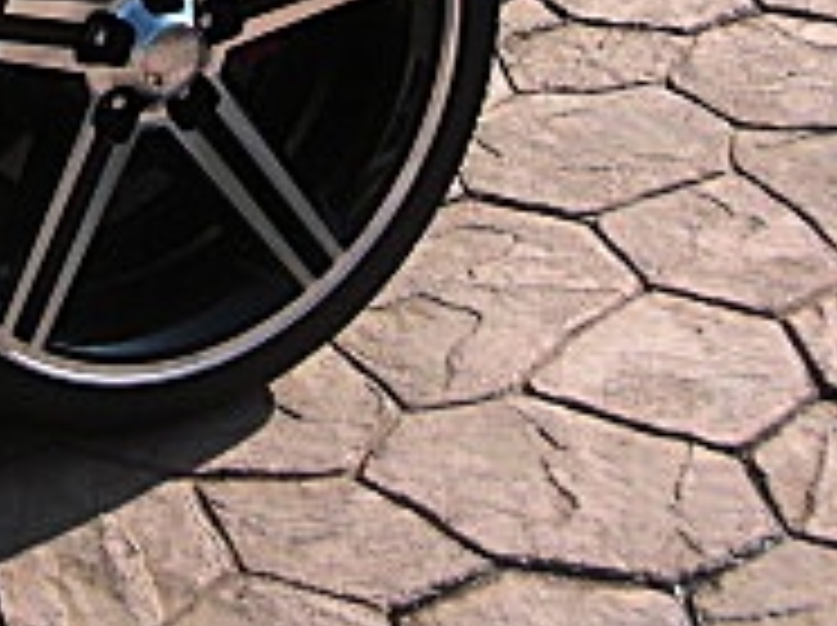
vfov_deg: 11.4
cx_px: -94
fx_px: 2994
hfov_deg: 15.5
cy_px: -351
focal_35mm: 124
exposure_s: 1/500
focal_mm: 6.3
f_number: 2.8
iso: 50
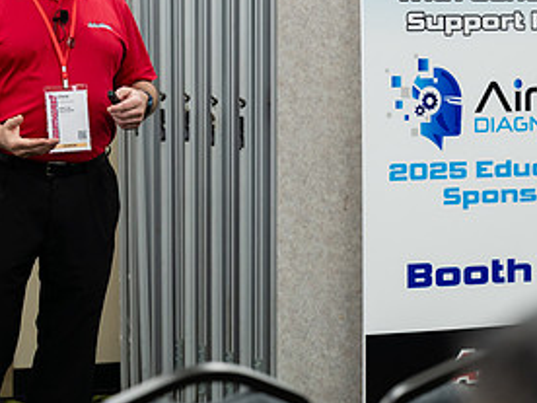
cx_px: 347
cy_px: 20
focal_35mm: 195
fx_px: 3025
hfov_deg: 10.1
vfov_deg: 7.6
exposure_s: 1/200
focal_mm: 92
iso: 1000
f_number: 3.2
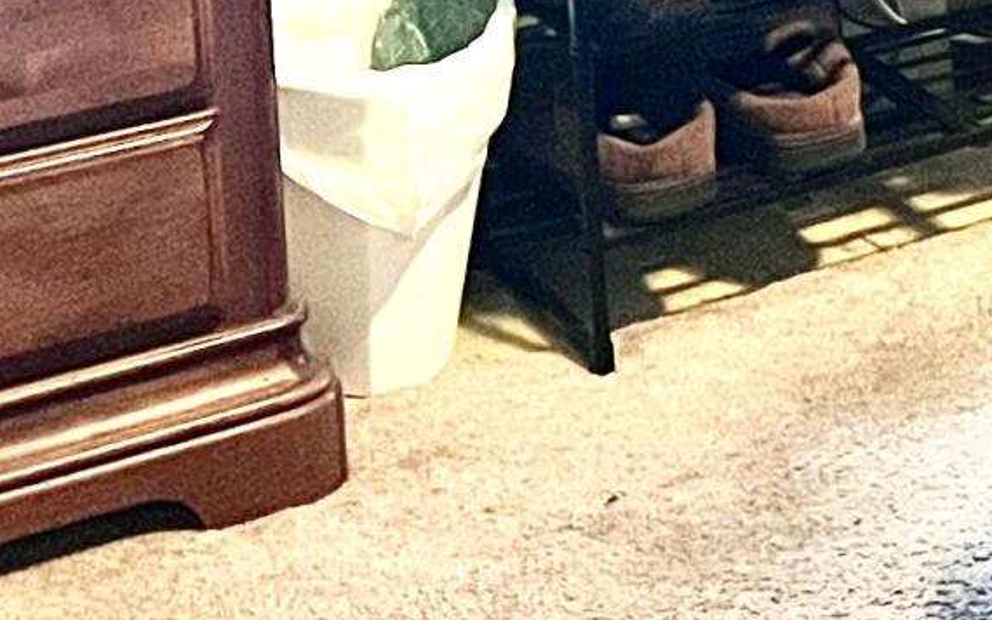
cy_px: -751
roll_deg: +0.7
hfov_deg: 13.5
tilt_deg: -8.9
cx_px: 1535
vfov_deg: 8.4
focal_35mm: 145
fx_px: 3919
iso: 640
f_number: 1.5
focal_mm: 5.7
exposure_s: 1/40
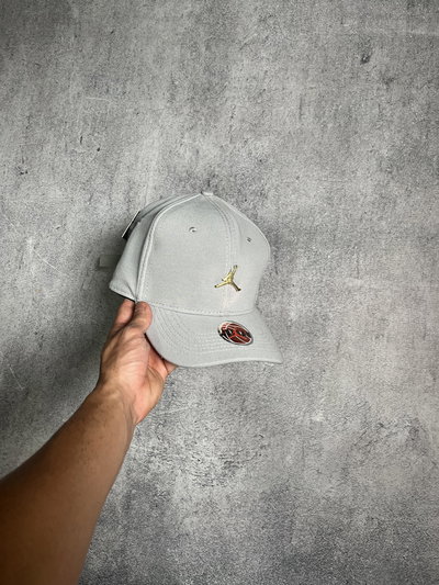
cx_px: 220
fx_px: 439
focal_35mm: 26
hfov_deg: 53.1
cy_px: 292
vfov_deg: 67.3
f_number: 1.6
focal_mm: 5.1
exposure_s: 1/100
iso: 125
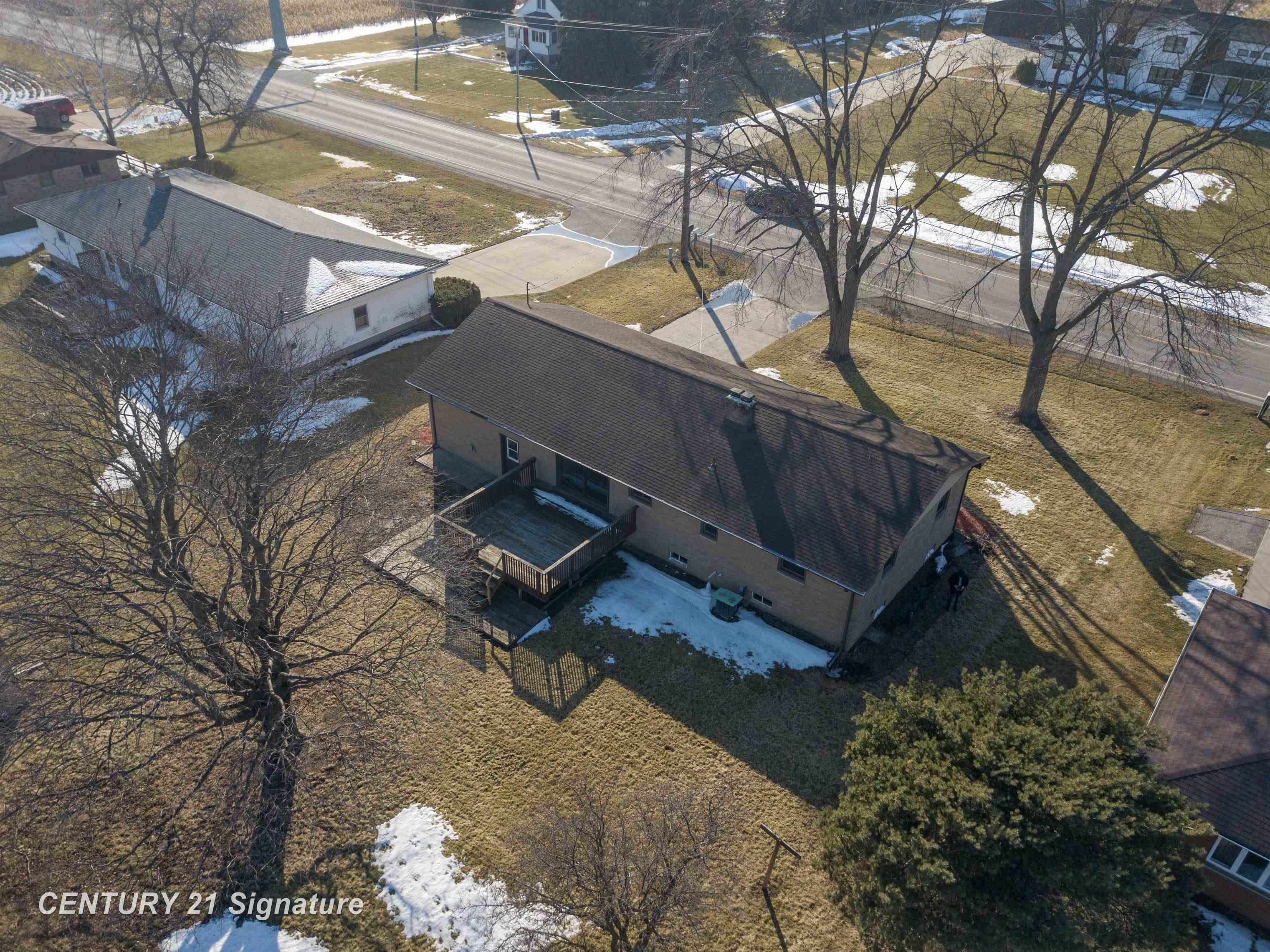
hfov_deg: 67.3
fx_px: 954
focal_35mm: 26
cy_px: 476
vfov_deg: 53.0
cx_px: 635
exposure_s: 1/640
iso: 100
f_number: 2.2
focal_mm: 4.73
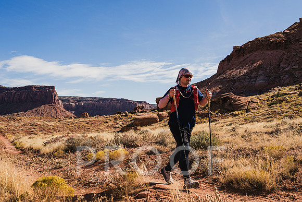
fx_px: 299
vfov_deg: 37.2
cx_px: 160
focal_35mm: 36
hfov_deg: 53.5
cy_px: 87
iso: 160
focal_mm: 30
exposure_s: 1/2000
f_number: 4.5
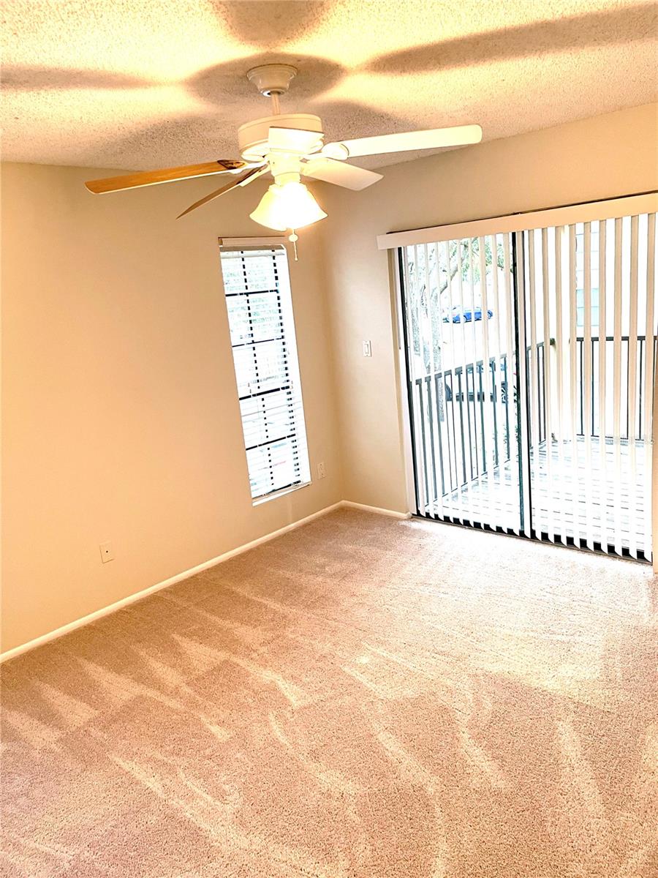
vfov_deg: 67.3
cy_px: 439
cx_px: 329
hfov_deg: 53.1
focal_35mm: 26
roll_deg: +5.5
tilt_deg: -11.7
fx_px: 659
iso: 200
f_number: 1.6
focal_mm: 5.1
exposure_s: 1/60
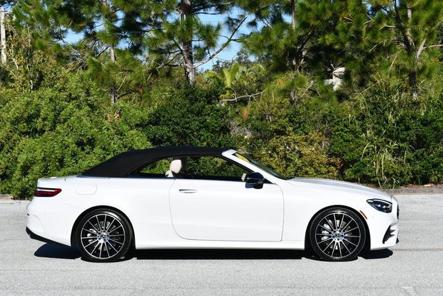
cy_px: 148
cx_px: 222
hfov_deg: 24.2
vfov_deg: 16.3
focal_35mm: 84
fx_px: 1035
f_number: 9
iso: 100
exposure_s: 1/320
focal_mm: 42
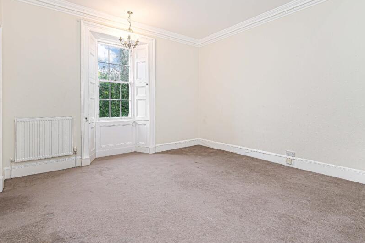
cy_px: 111
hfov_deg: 90.0
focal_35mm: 18
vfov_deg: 67.2
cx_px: 179
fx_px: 182
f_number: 9
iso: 400
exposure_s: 1/100
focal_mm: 14
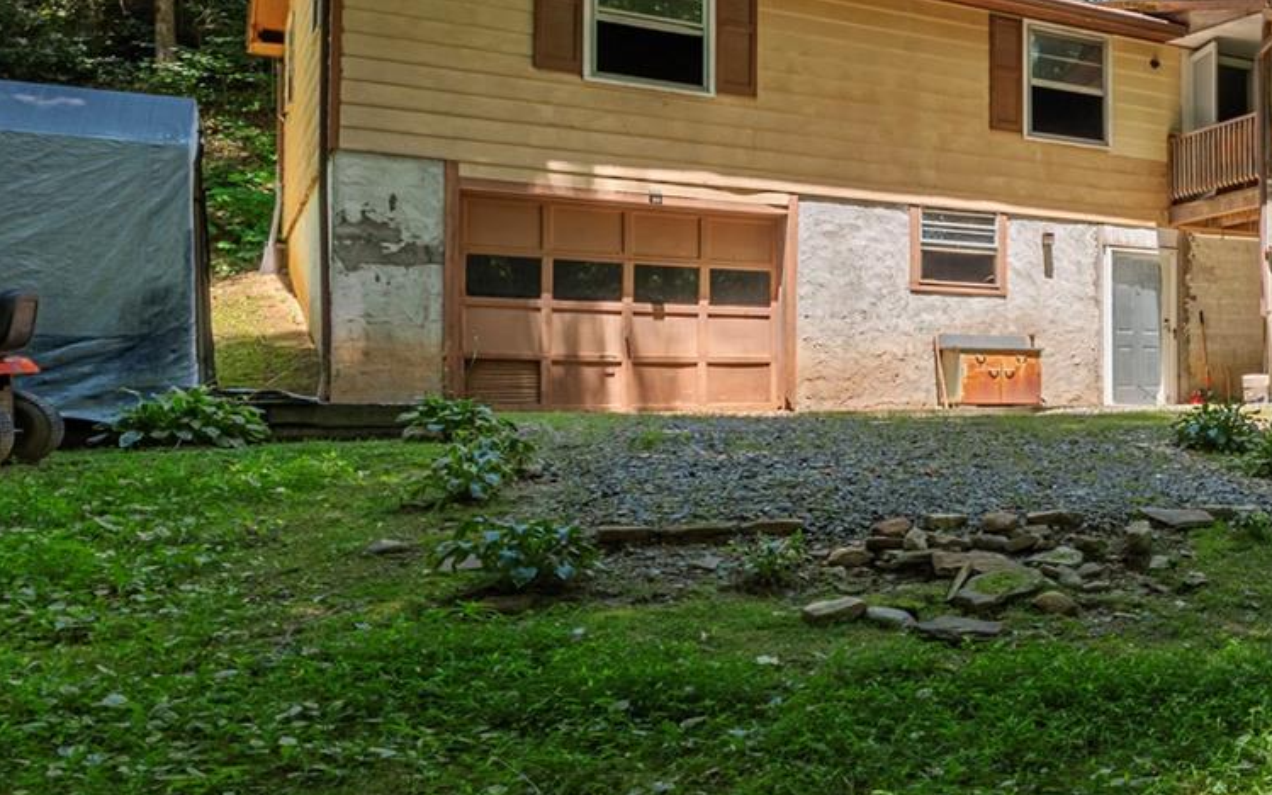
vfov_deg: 32.7
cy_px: 369
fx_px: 1352
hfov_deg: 34.7
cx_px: 1668
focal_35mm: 39
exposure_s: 1/500
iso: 320
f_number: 8
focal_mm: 14
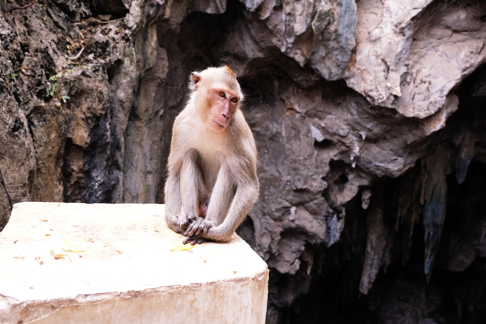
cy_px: 162
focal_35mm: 32
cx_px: 243
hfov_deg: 58.7
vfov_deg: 41.1
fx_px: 432
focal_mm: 21.1
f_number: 5.6
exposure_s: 1/180
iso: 1600
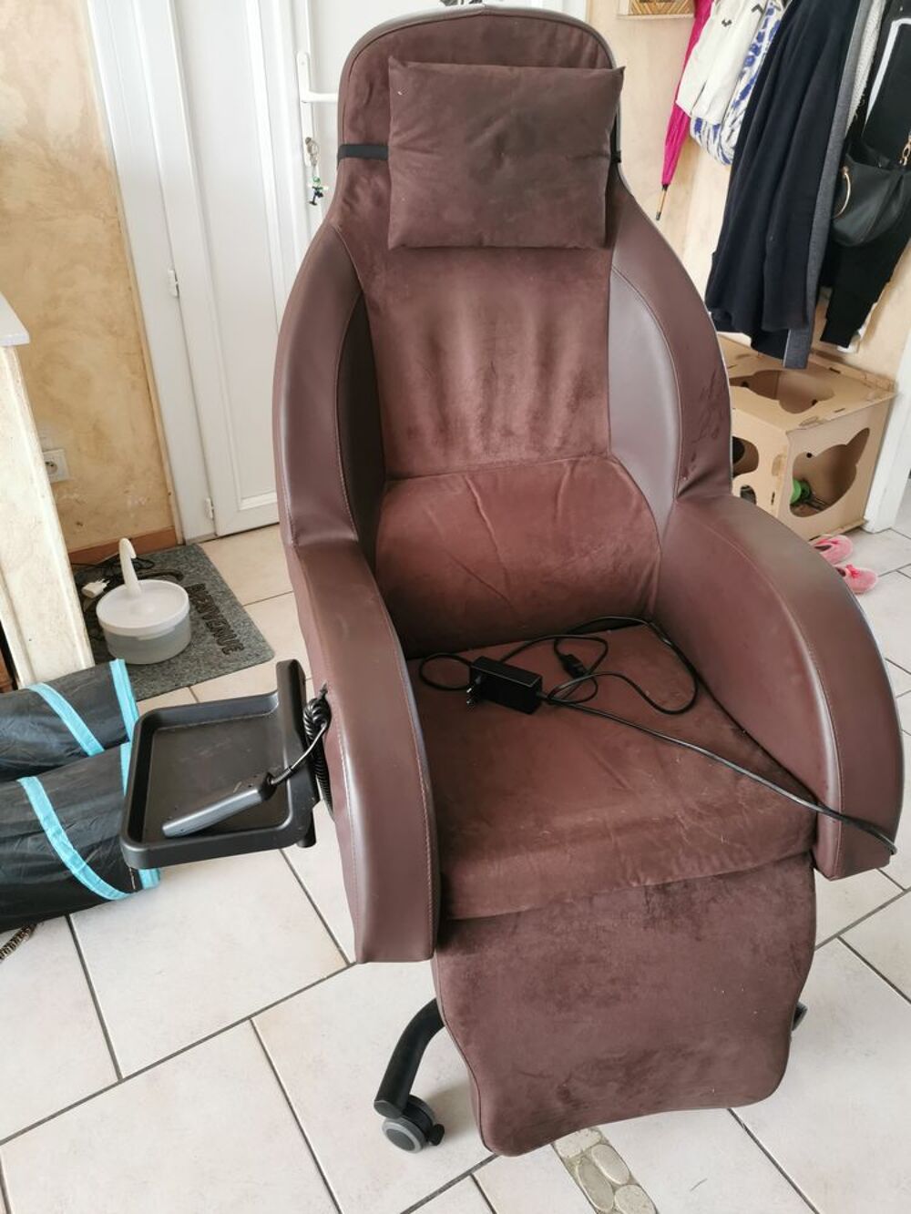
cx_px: 456
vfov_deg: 65.3
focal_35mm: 27
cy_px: 607
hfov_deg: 51.4
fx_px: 947
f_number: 1.8
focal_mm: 5.58
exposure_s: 1/50
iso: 200
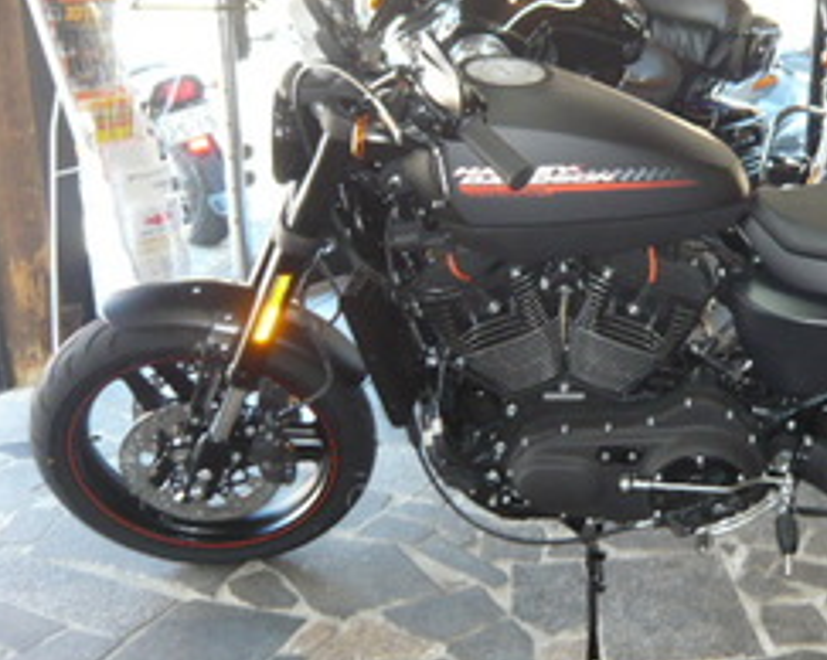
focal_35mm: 45
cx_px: 643
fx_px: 1101
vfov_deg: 33.4
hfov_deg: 39.8
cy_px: 313
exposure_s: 1/30
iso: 250
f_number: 2.8
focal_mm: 4.6
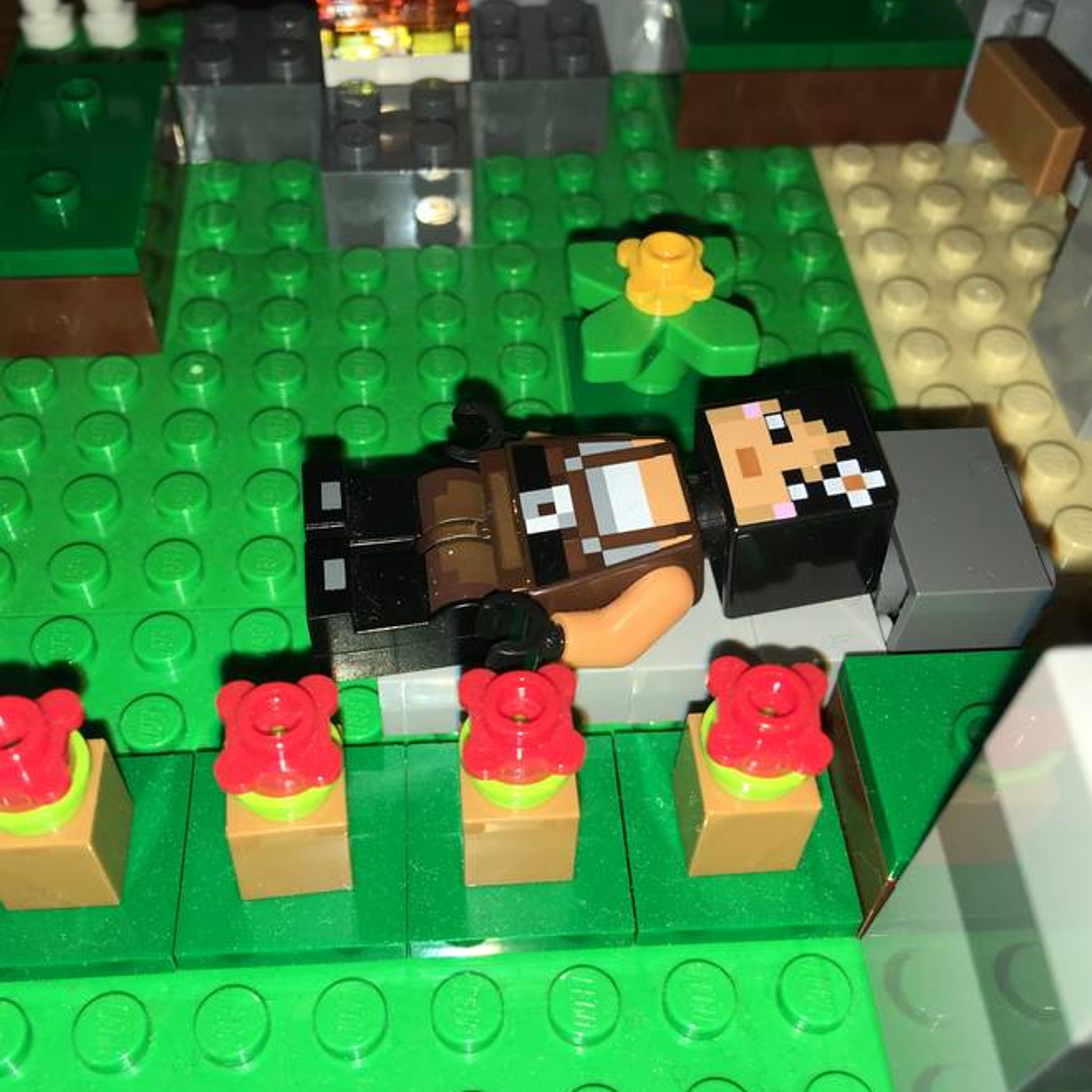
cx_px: 507
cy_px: 558
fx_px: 1249
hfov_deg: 47.2
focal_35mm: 35
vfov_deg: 47.2
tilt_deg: -51.3
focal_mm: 4.15
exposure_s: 1/199
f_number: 2.2
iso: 25
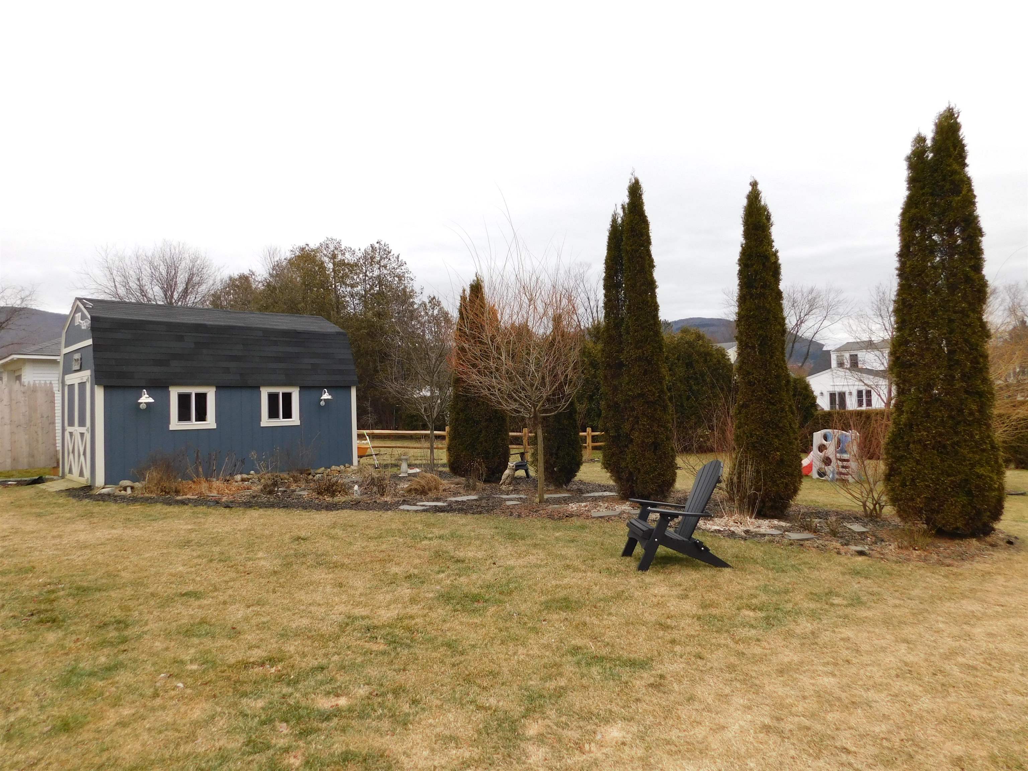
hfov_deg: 73.9
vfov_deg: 58.9
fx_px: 683
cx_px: 514
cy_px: 386
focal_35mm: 23
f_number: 3
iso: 125
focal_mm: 4
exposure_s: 1/320
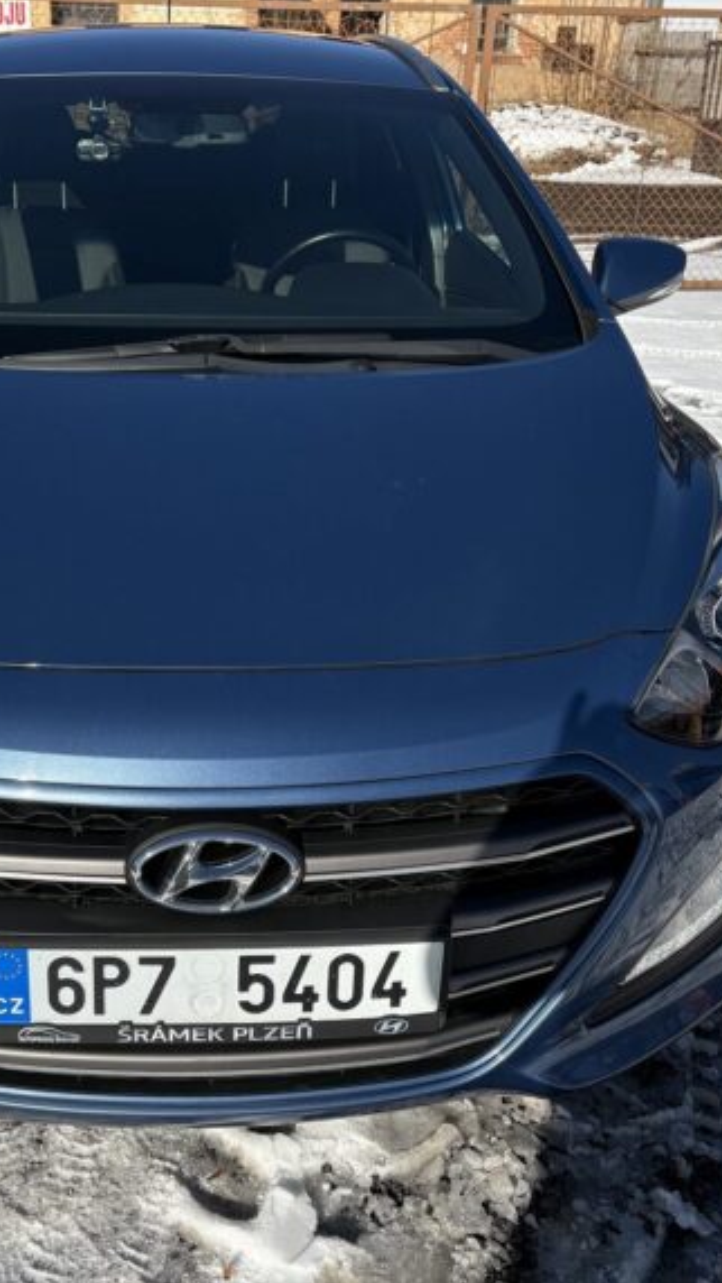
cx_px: 215
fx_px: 1293
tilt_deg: -25.0
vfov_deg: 52.8
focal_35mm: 38
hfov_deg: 30.9
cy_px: 639
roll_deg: -0.2
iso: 50
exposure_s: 1/5814
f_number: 1.6
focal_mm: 5.96
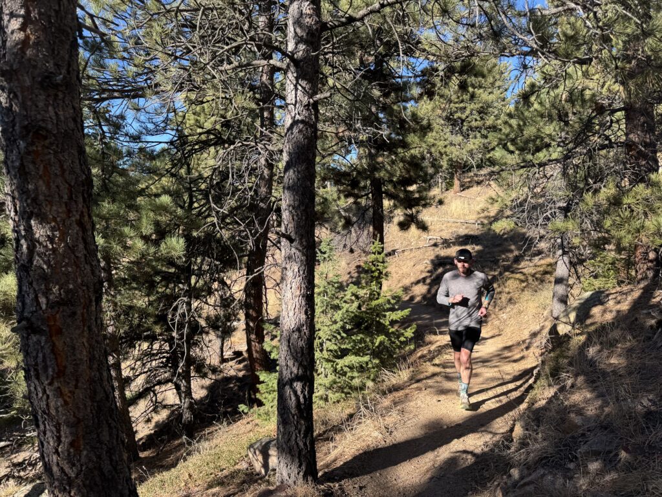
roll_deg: +1.1
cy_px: 248
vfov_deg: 56.8
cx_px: 331
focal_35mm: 24
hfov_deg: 71.6
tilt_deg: -7.4
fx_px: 459
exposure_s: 1/1151
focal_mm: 6.76
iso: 80
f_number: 1.78
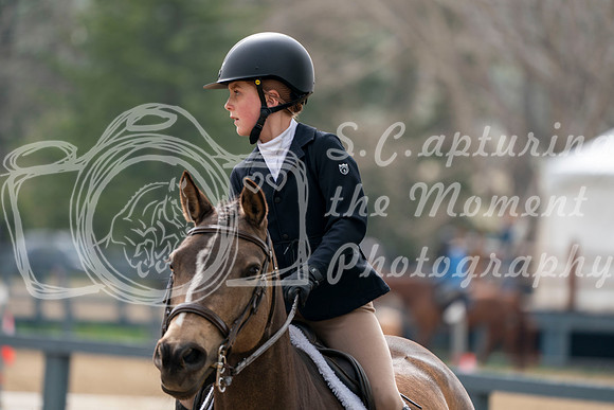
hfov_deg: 5.8
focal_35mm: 358
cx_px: 307
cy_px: 205
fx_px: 6107
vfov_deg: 3.8
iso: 160
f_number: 5.6
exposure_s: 1/400
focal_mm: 358
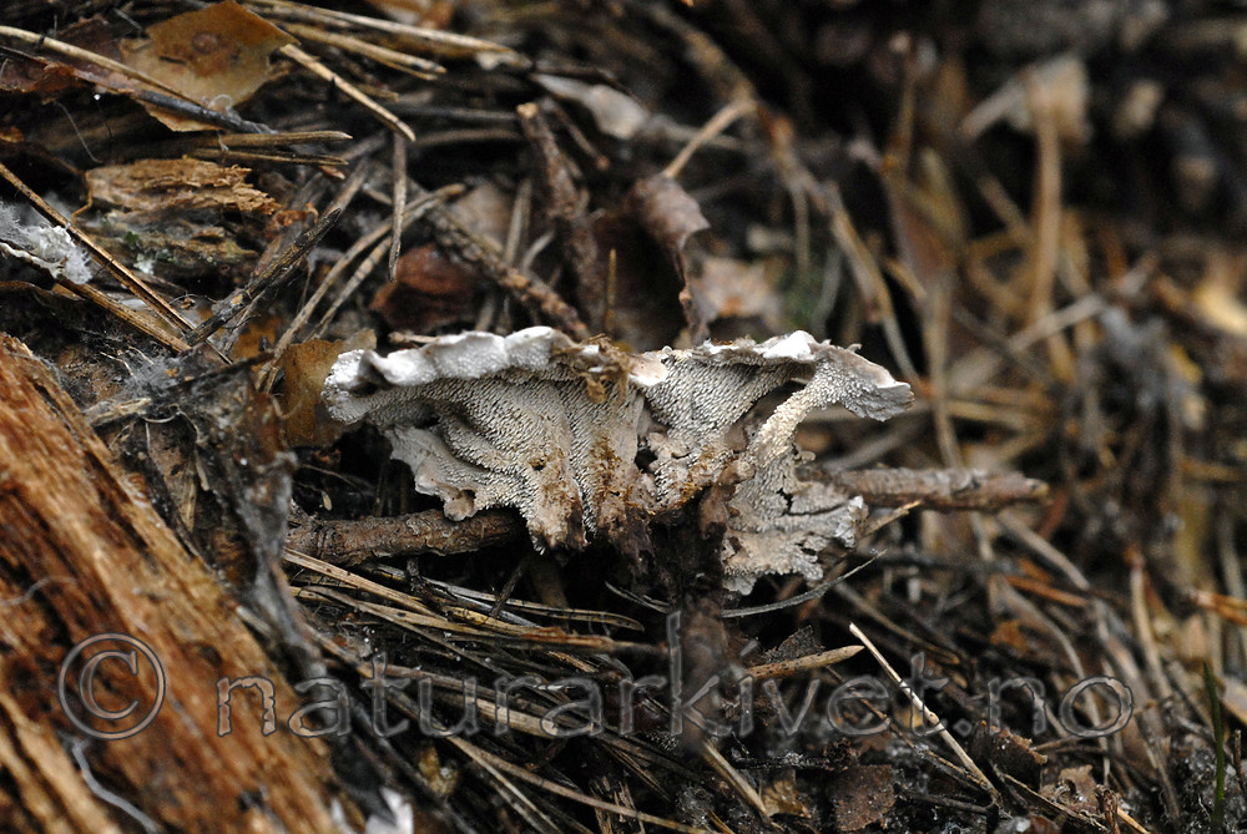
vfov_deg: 15.2
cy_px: 417
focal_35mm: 90
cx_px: 624
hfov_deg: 22.6
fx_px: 3121
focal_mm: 60
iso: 800
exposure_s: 1/60
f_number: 7.1
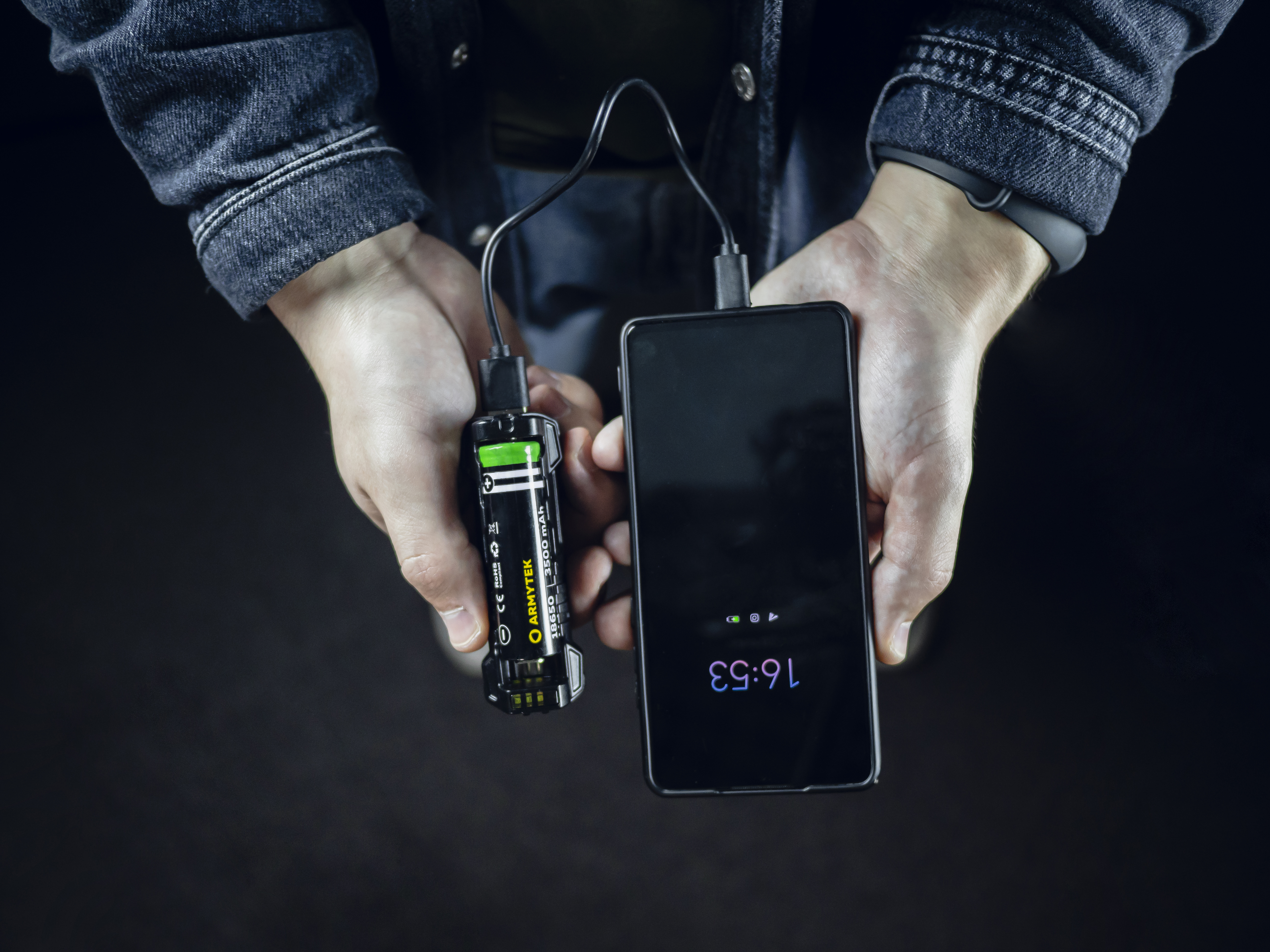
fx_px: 1468
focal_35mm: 40
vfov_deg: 36.0
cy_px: 476
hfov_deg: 46.8
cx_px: 635
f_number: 1.8
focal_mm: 20
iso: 400
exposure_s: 1/160
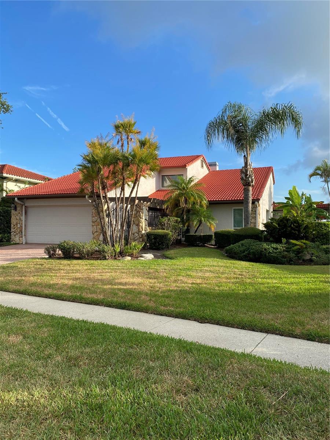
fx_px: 330
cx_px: 165
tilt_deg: +2.4
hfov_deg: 53.1
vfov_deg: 67.3
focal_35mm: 26
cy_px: 220
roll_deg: -1.2
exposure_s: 1/1272
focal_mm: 4.25
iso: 32
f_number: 1.8
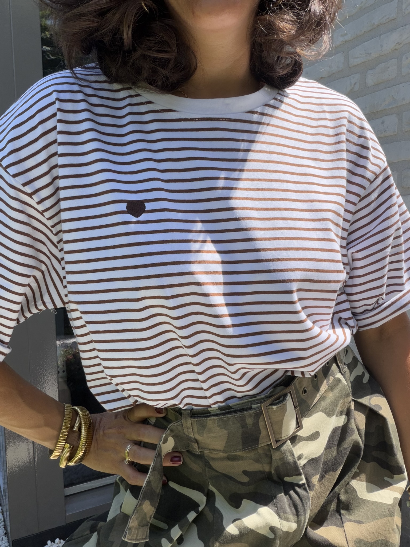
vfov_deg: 60.0
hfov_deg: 46.8
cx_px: 205
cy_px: 274
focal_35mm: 30
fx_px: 474
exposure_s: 1/818
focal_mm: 2.71
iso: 32
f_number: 1.9
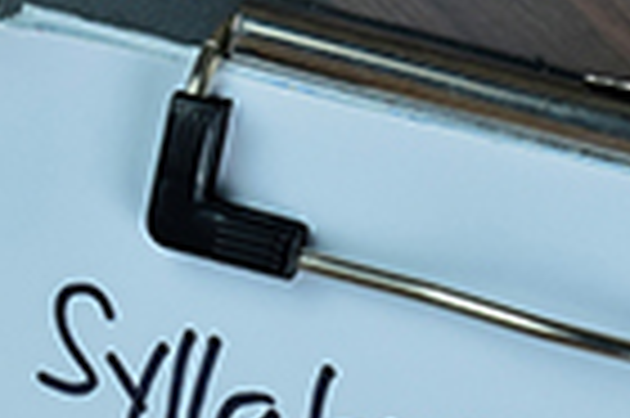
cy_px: 182
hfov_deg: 14.0
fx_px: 2531
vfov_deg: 9.5
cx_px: 572
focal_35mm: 145
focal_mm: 27
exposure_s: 1/80
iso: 800
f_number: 8
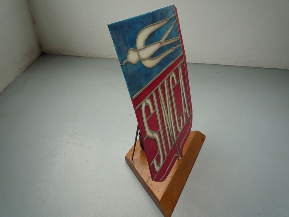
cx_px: 144
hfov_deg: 69.4
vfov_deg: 54.9
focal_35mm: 25
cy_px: 108
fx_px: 209
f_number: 2.8
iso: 100
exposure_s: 1/250
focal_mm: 4.4
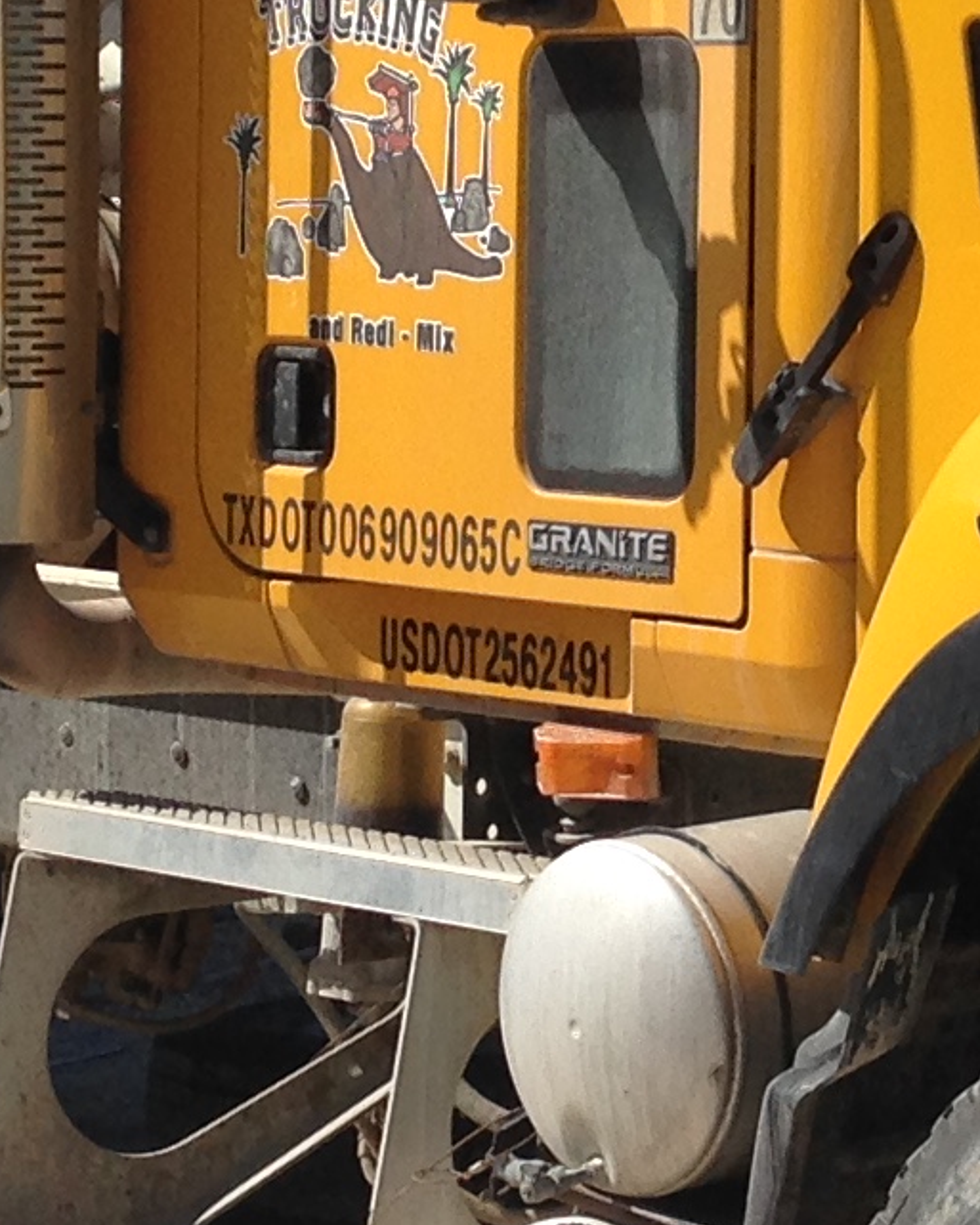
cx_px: 862
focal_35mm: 164
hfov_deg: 9.4
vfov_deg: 11.8
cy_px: 501
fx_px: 5944
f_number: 2.4
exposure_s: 1/2262
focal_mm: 4.12
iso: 50
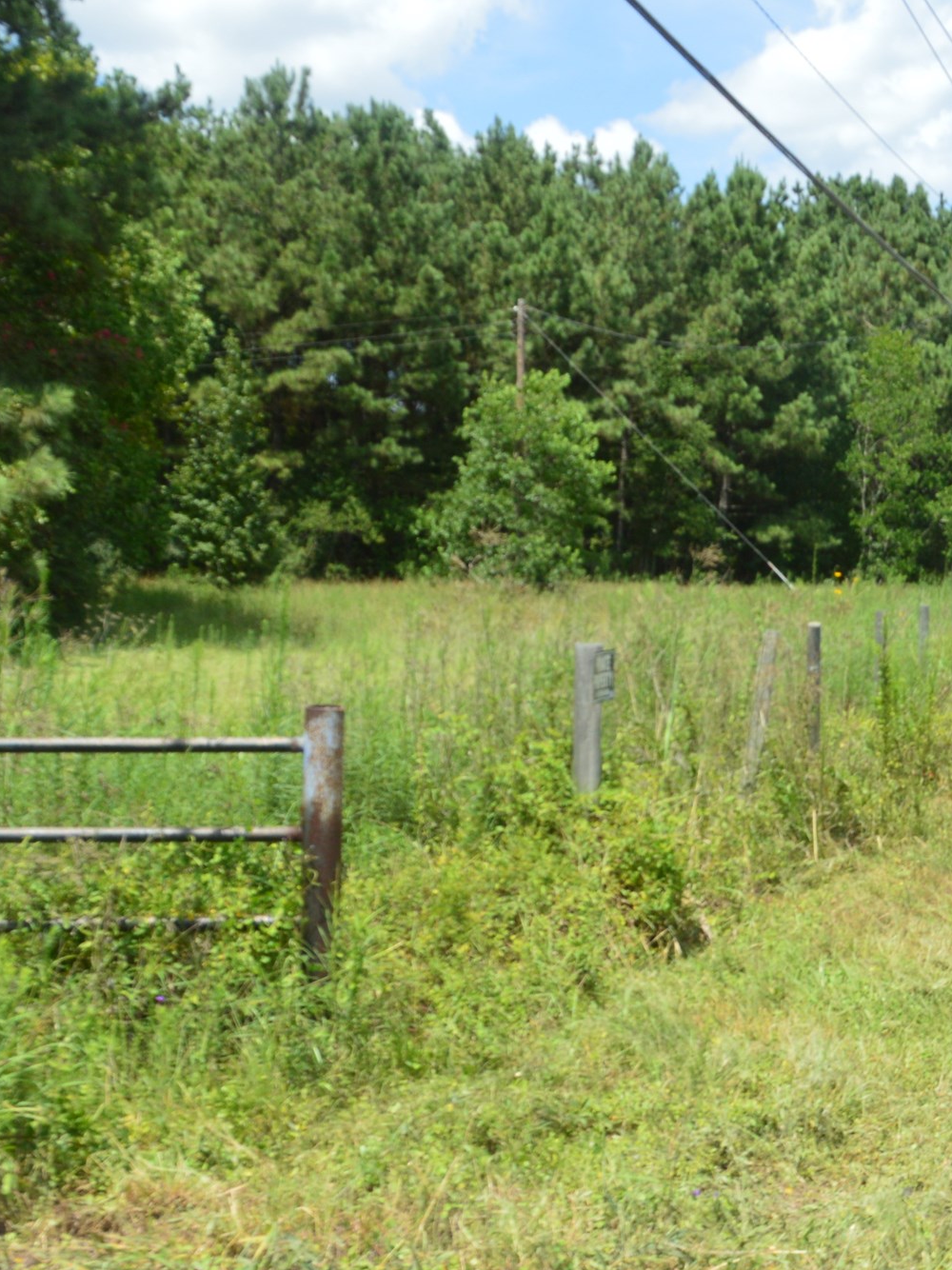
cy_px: 611
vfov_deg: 40.4
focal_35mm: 47
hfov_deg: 30.6
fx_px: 1724
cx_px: 635
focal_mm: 20
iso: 400
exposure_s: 1/320
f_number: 10
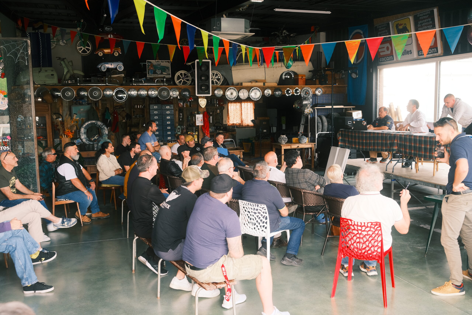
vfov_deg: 37.9
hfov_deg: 54.4
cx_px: 236
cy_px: 158
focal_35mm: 35
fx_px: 459
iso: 640
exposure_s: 1/20
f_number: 4
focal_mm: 23
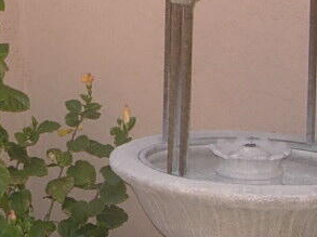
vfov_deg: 10.9
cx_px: -38
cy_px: -57
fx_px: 1216
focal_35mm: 133
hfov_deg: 14.5
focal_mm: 7.8
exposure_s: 1/609
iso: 79
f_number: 2.8
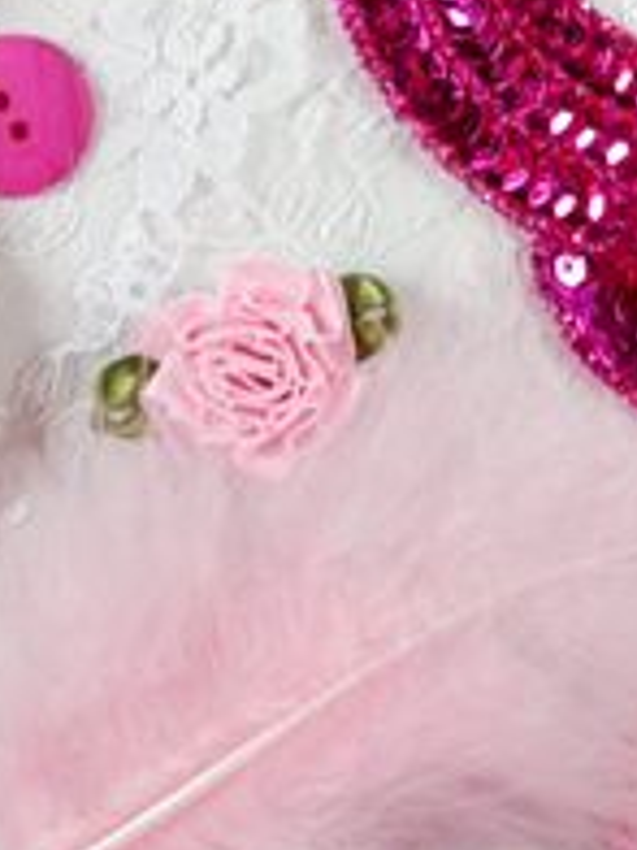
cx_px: 436
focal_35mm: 69
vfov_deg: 24.8
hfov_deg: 21.2
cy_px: -226
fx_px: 1693
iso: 80
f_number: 3.5
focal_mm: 4.9
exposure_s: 1/180
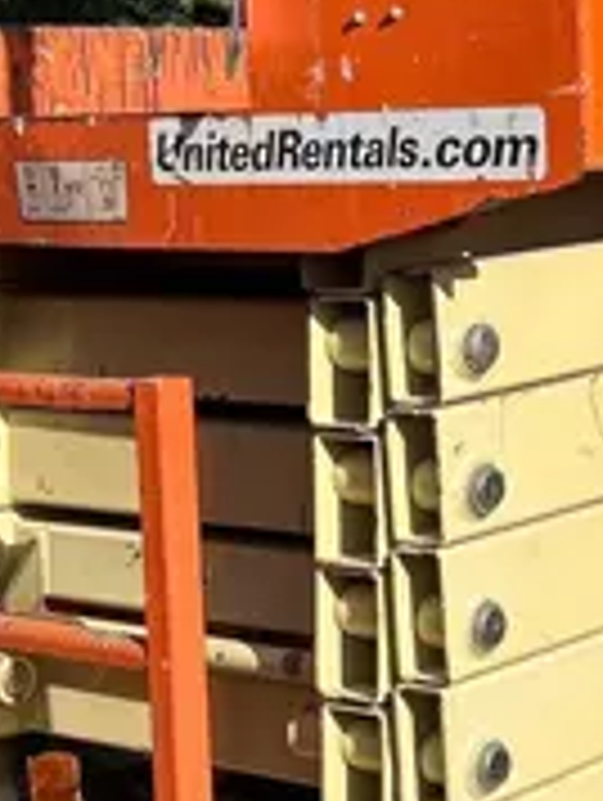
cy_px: 371
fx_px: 2479
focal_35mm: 107
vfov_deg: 18.4
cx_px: 572
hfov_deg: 13.7
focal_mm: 5.7
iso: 50
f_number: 1.5
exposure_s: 1/3831
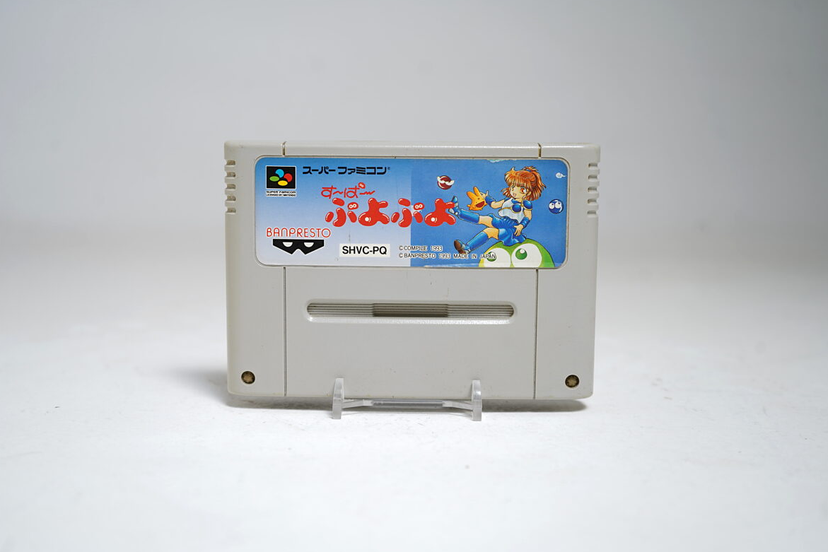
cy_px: 272
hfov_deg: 46.4
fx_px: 966
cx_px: 408
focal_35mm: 42
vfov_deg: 31.9
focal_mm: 41
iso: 64
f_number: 5
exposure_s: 1/5
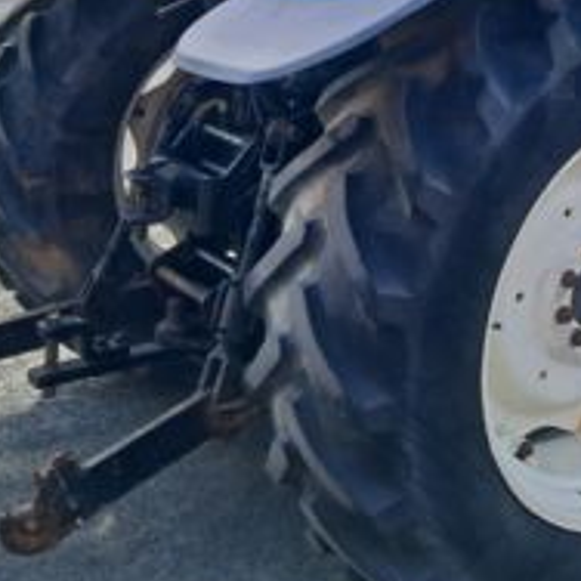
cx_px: 612
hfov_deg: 24.0
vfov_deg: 24.2
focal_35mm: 68
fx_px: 1291
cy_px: 0
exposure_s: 1/254
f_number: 1.8
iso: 50
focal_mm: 4
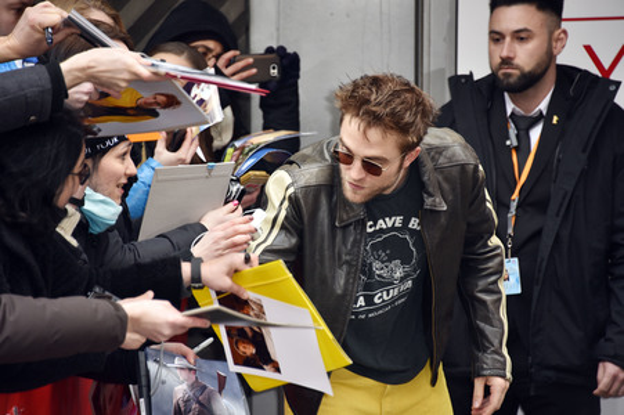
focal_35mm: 300
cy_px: 208
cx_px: 312
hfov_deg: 6.9
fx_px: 5196
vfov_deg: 4.6
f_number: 5.6
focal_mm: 300
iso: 400
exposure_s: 1/125
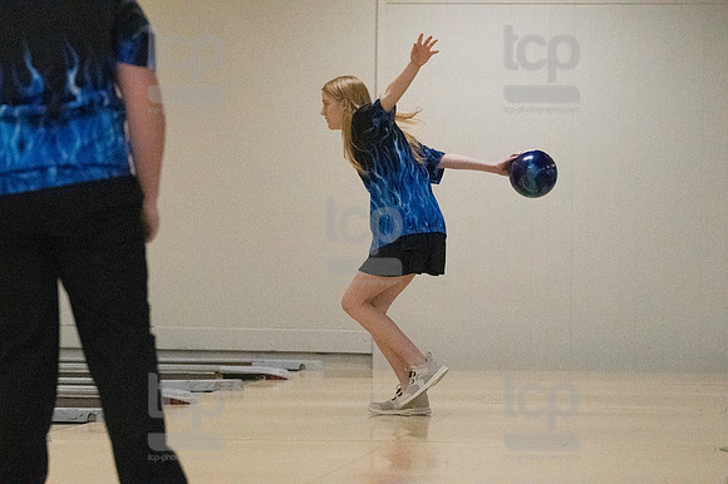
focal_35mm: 174
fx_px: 3517
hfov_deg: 11.8
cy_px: 242
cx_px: 364
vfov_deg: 7.9
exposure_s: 1/1250
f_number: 4
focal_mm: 116
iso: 10000
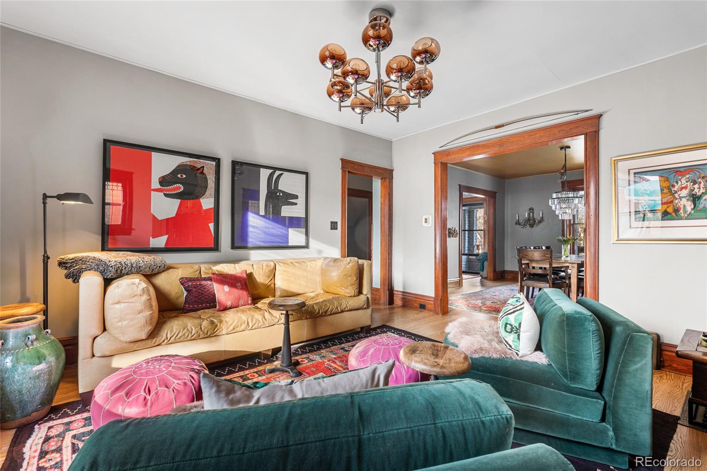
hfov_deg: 96.7
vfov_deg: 73.7
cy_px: 236
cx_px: 354
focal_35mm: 16
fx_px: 314
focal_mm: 16
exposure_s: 1/4
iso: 640
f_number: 8
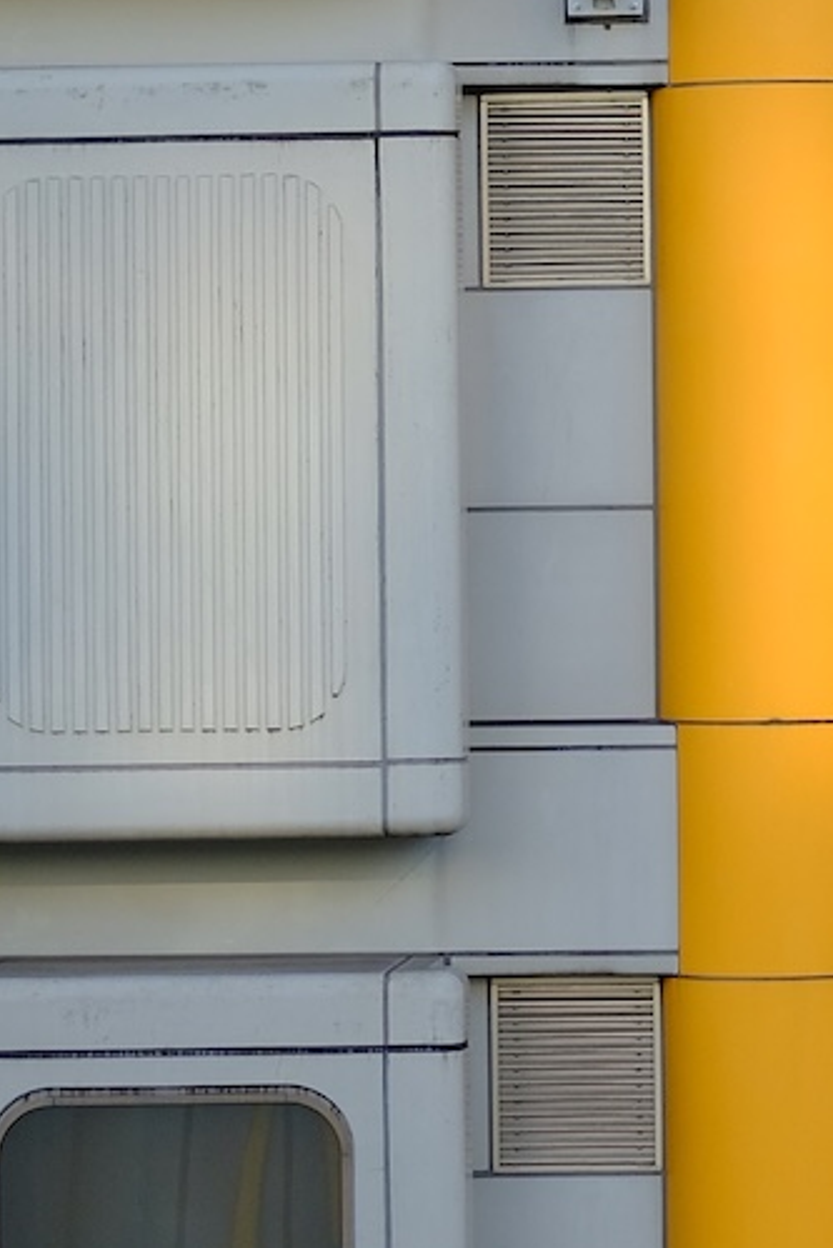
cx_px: 1253
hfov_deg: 6.6
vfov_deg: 10.0
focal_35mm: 204
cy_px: 123
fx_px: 7075
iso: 400
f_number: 2
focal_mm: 35
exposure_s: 1/2000
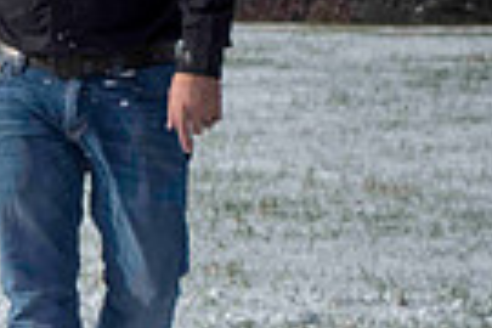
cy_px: 344
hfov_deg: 5.9
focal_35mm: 343
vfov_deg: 4.0
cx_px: -313
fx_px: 4687
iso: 640
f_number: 14
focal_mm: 80
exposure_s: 1/1000
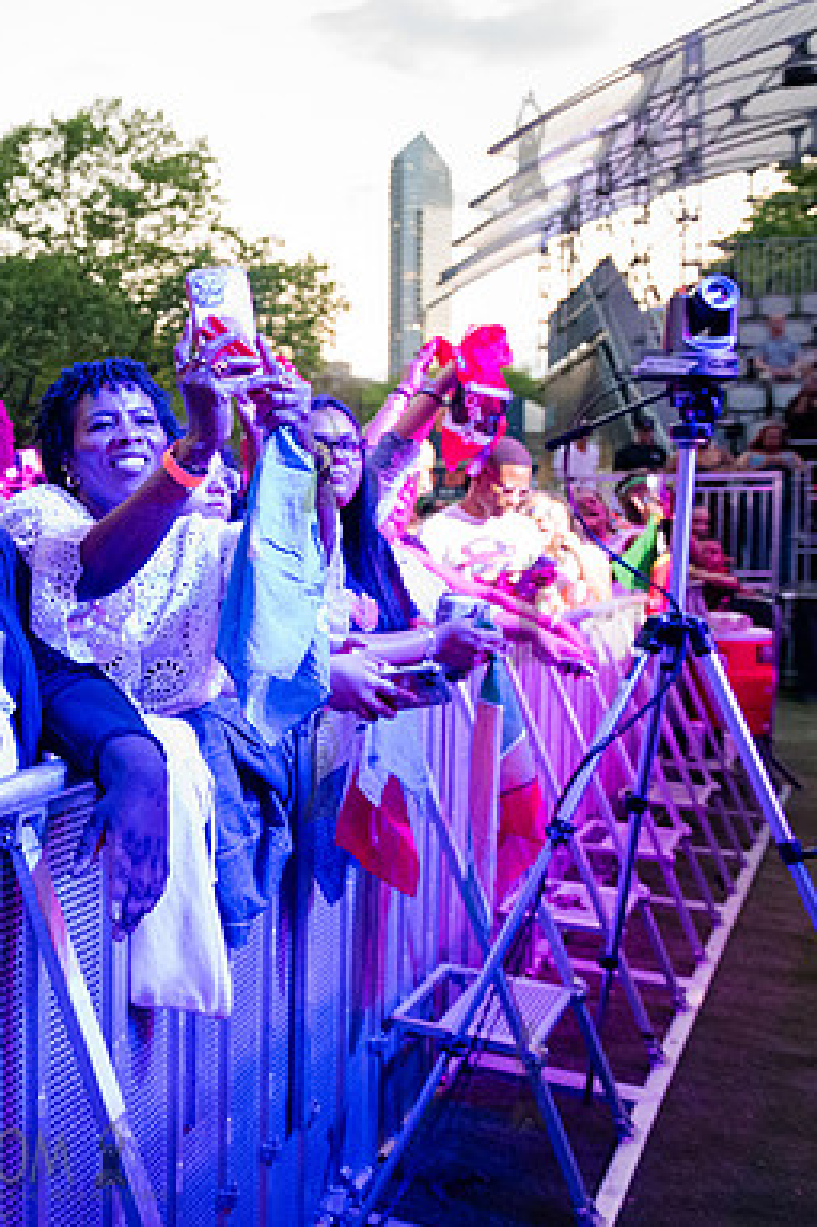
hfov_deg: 30.9
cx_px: -55
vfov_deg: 49.6
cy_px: 612
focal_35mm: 39
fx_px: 1329
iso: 6400
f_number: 3.5
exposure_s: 1/200
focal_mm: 24
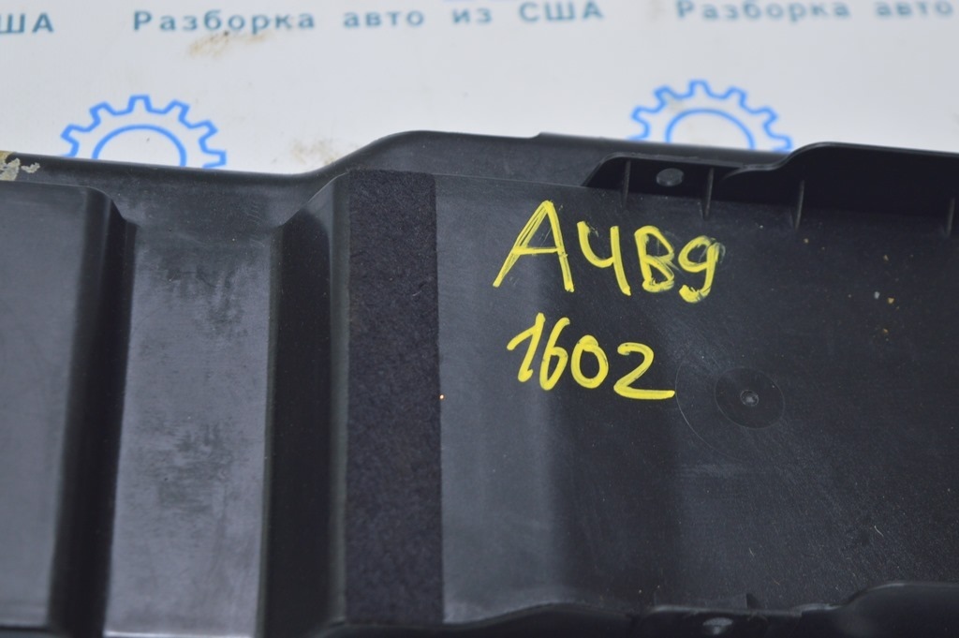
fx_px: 2076
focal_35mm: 78
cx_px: 480
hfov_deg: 26.0
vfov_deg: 17.5
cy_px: 319
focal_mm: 52
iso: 400
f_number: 5.6
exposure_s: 1/20
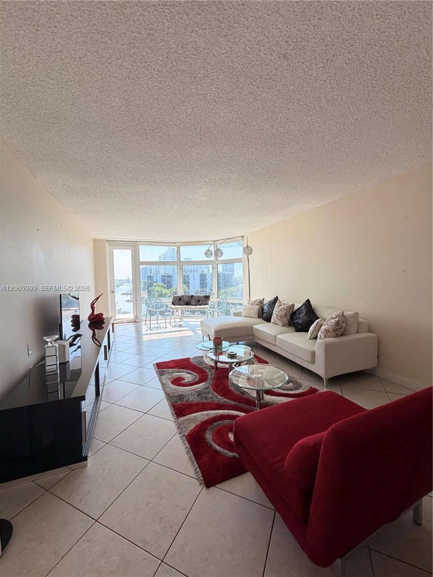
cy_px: 288
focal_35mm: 14
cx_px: 216
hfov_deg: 85.7
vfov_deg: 102.1
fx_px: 233
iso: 40
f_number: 2.2
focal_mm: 2.22
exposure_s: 1/221
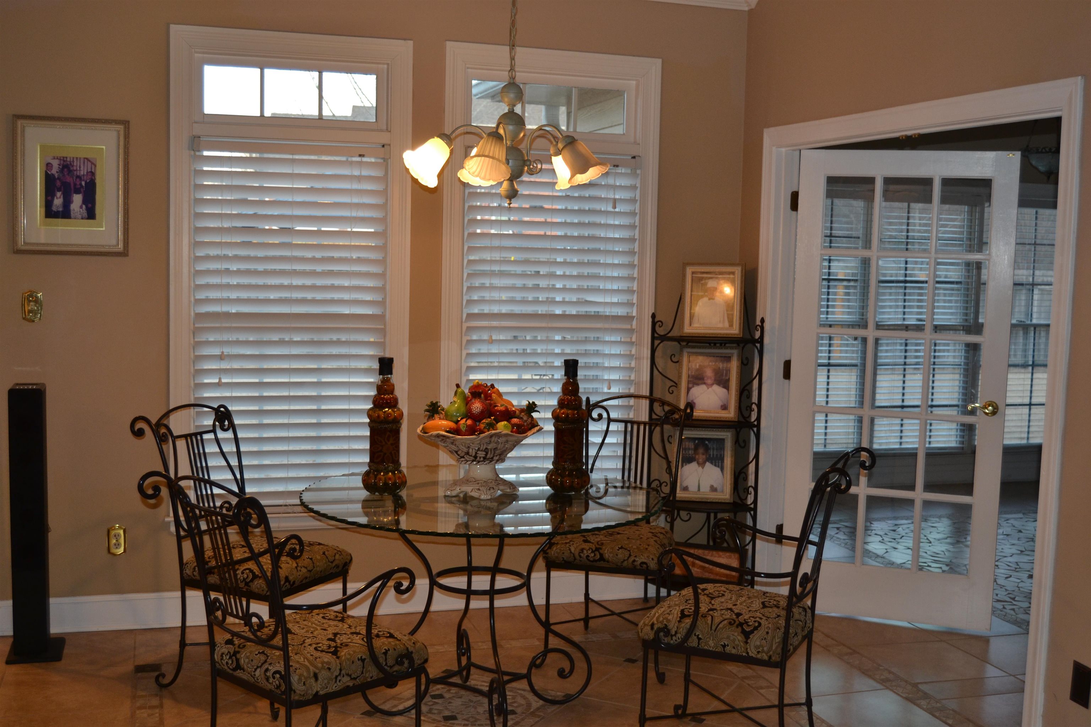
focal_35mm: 39
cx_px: 546
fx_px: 1182
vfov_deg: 34.2
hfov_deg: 49.6
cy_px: 364
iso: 400
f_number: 4
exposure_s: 1/60
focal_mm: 26
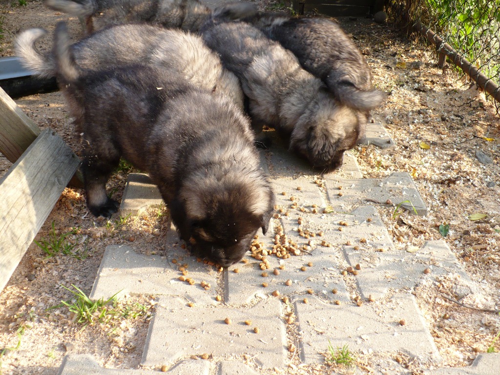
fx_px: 607
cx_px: 250
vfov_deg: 34.3
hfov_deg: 44.8
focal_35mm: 42
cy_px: 188
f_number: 2.9
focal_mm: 7
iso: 100
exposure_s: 1/125
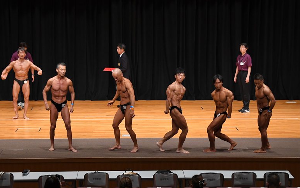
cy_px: 88
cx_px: 149
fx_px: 981
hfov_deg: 17.4
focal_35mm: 120
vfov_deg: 10.9
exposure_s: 1/400
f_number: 5.6
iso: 4000
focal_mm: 78
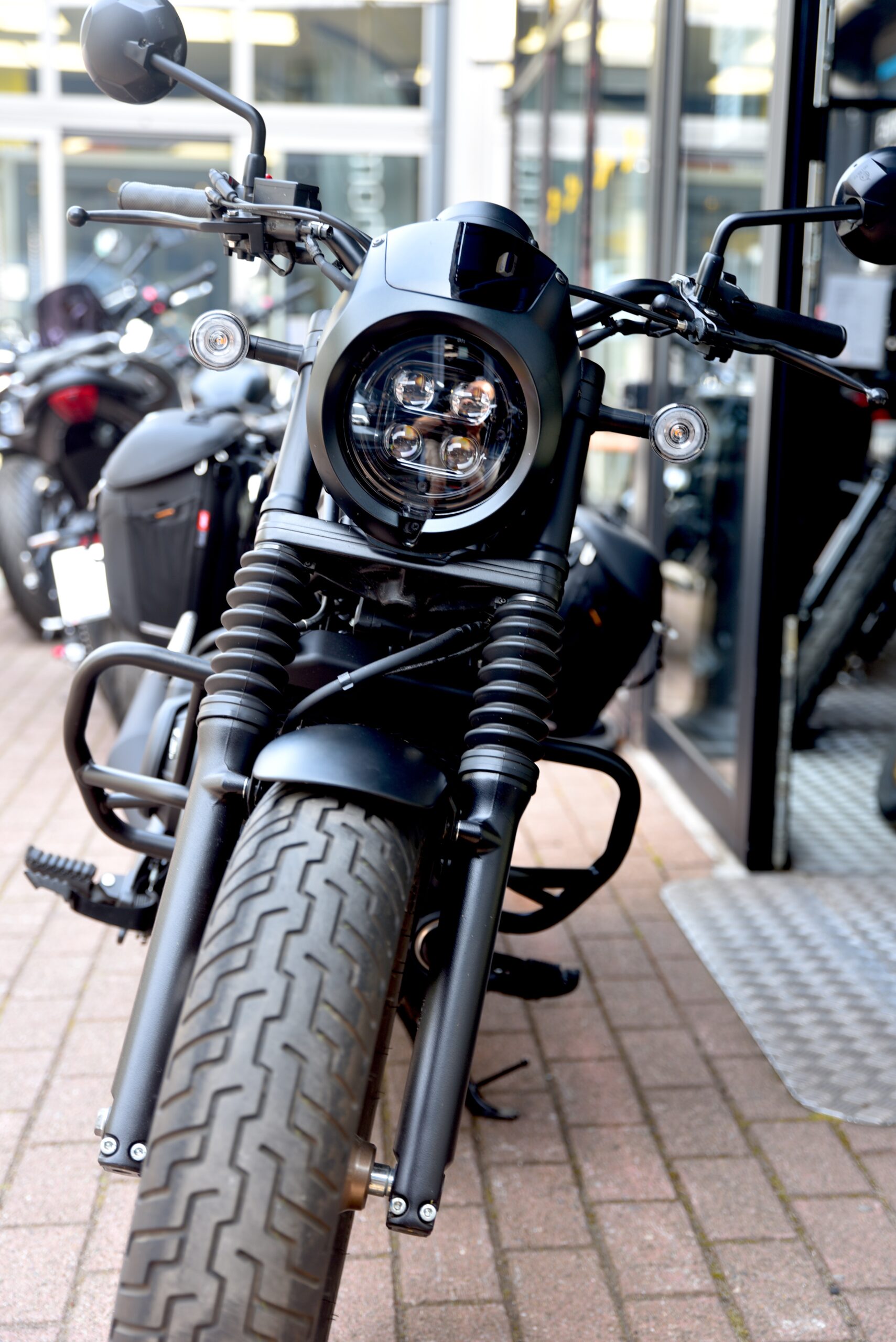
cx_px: 448
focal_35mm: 55
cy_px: 671
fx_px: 2051
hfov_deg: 24.6
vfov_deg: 36.2
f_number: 2.8
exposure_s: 1/60
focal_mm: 55
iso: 100
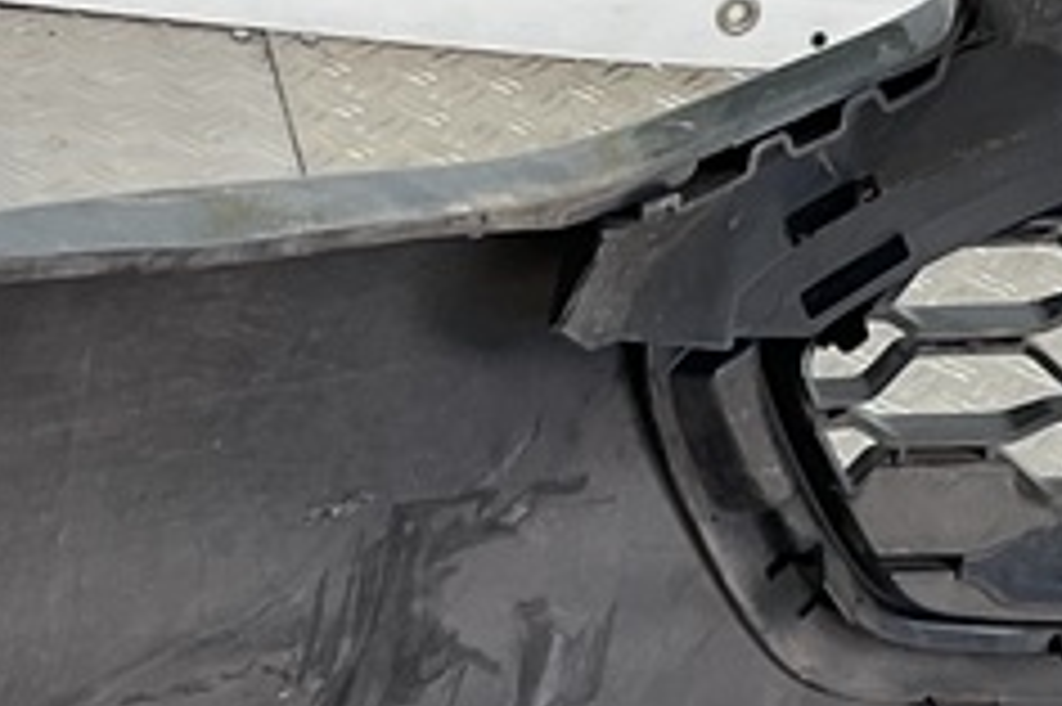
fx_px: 3803
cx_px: 585
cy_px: 1327
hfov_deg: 15.9
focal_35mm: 129
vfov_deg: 10.0
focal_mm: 3
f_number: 1.8
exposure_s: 1/108
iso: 16
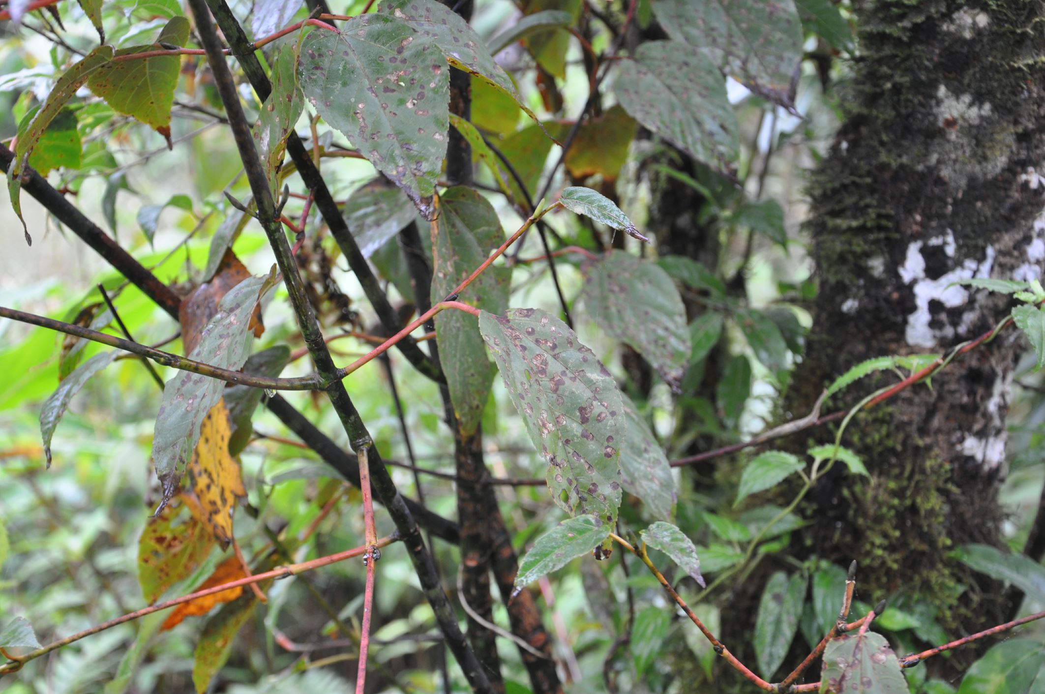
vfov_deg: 20.1
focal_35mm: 68
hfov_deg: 29.9
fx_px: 1957
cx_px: 522
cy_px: 347
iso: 400
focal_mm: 45
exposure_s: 1/30
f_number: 5.6
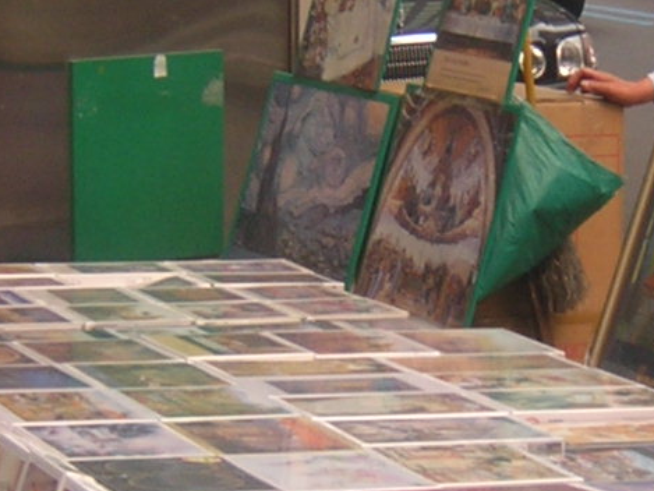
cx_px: 474
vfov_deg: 7.5
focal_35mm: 198
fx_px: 3742
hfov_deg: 10.0
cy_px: 222
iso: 100
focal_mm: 7.6
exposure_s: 1/202
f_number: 3.3
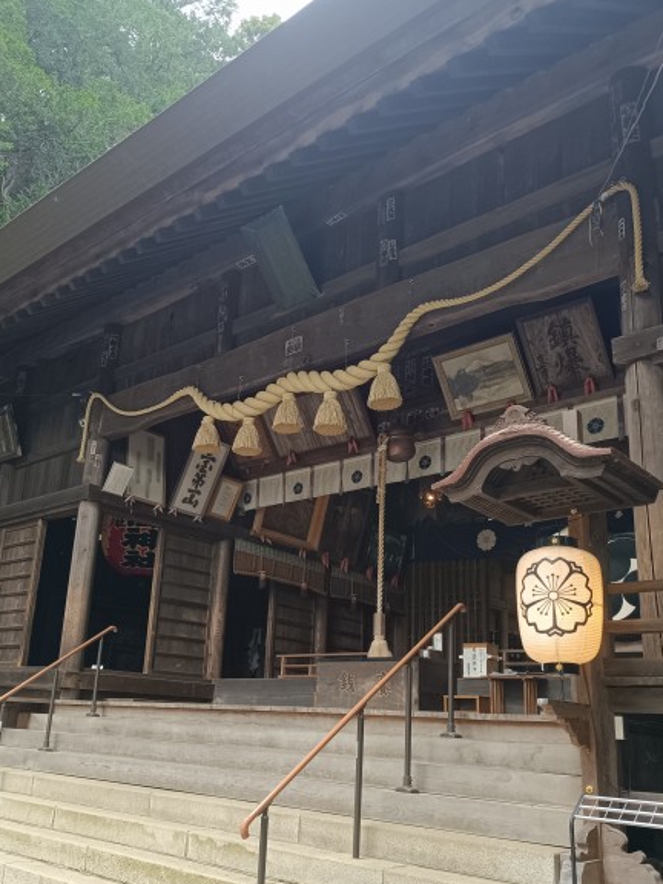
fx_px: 817
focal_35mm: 32
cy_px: 508
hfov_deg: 44.1
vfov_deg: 56.6
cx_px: 285
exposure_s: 1/100
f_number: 1.65
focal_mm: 6.14
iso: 293
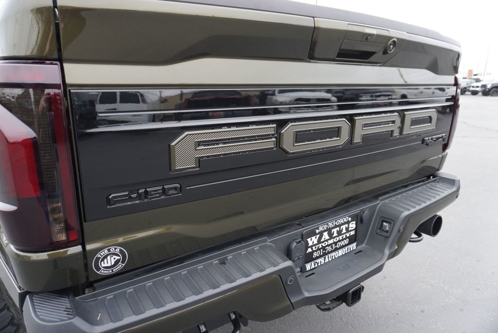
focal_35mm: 24
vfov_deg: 53.2
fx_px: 332
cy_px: 166
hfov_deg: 73.7
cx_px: 249
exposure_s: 1/60
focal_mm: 16
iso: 160
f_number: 4
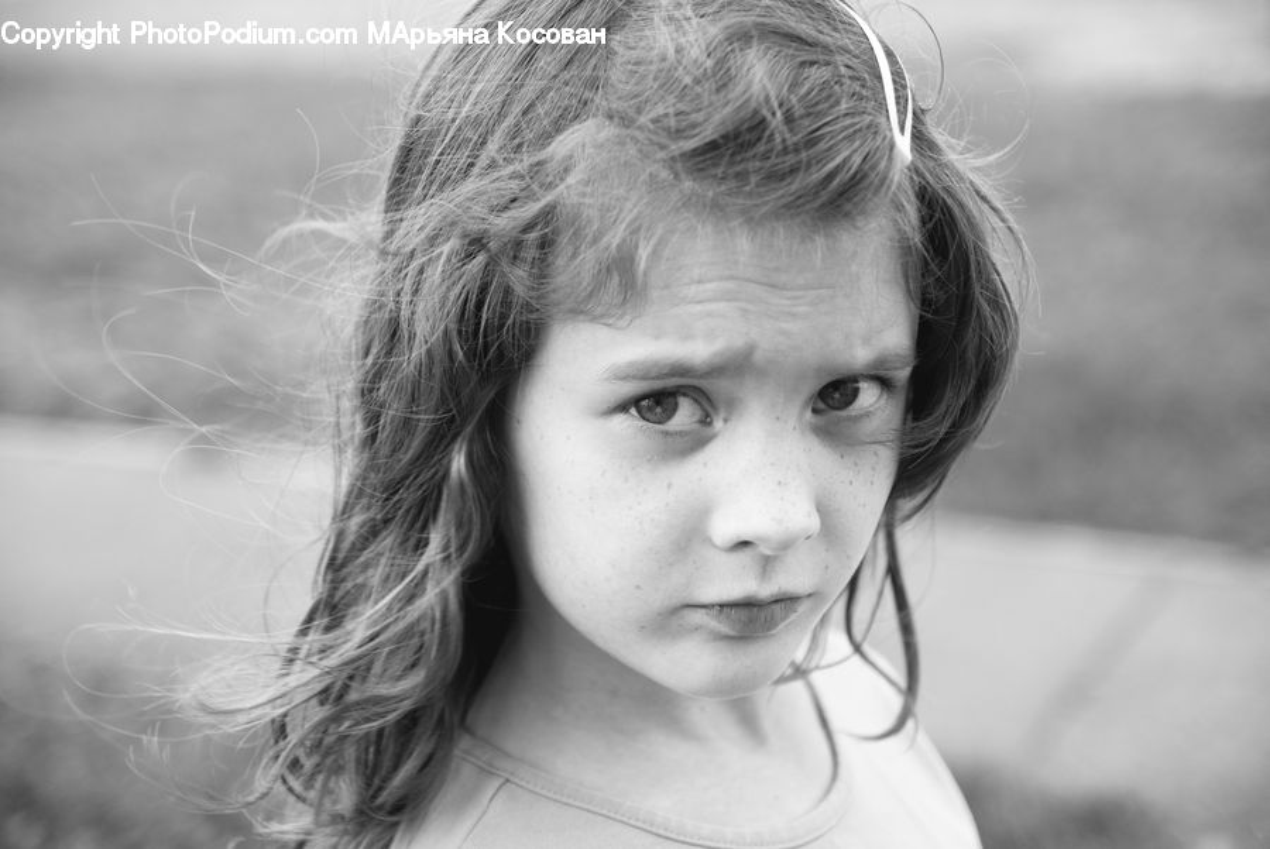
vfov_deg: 18.2
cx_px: 635
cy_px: 424
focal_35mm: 75
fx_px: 2648
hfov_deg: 27.0
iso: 100
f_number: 2.8
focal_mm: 50
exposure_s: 1/125
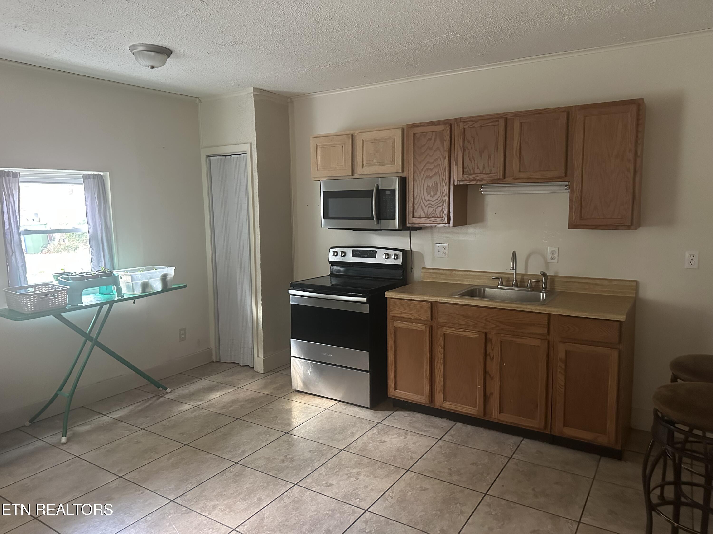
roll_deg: +0.3
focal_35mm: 24
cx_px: 356
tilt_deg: -6.6
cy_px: 267
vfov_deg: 56.8
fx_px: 494
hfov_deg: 71.6
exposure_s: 1/53
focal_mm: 6.86
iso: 1000
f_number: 1.78
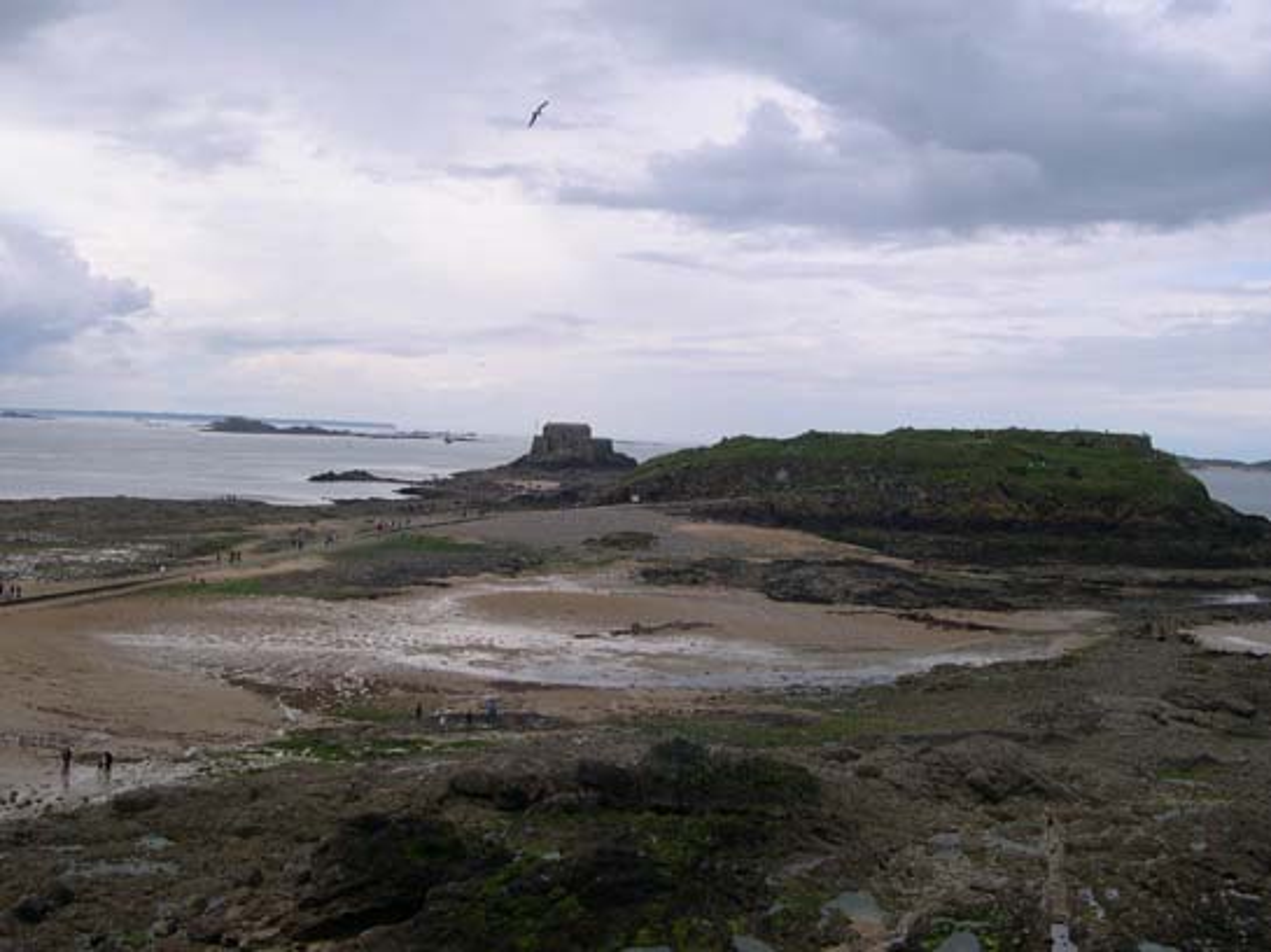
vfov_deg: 37.7
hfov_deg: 49.0
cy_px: 476
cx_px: 636
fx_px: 1394
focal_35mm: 38
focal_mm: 8
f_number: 7.6
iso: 100
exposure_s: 1/207
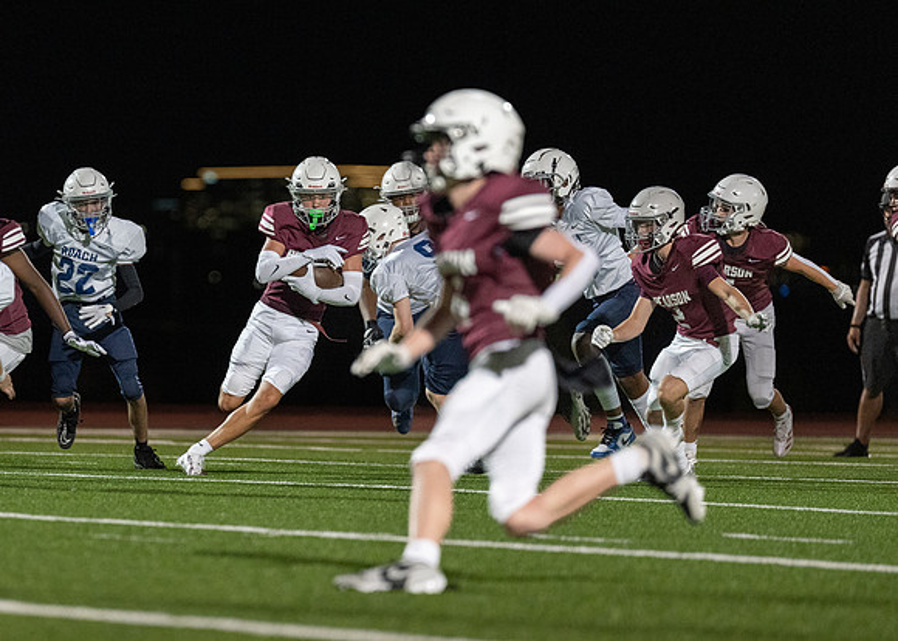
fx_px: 7399
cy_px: 357
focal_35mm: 290
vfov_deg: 5.0
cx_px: 268
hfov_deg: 6.9
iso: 4000
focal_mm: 200
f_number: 2.8
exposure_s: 1/1000
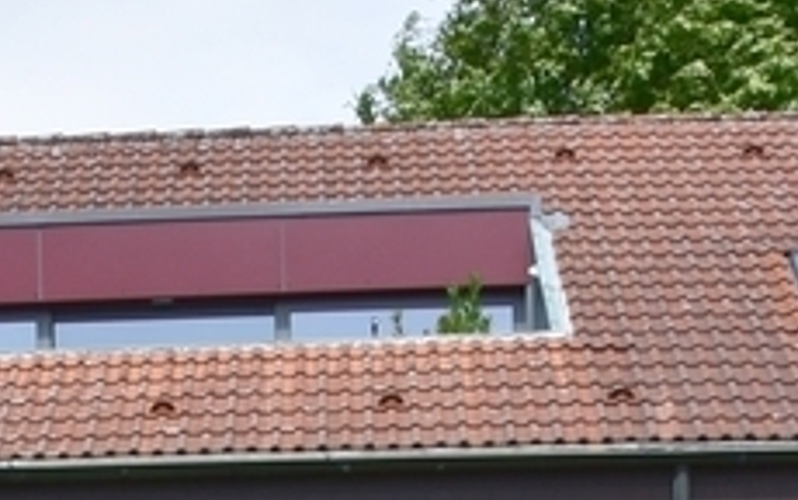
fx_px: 2959
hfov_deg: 15.3
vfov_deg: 8.5
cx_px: 229
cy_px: 1356
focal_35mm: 136
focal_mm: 16
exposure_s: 1/250
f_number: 8
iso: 160
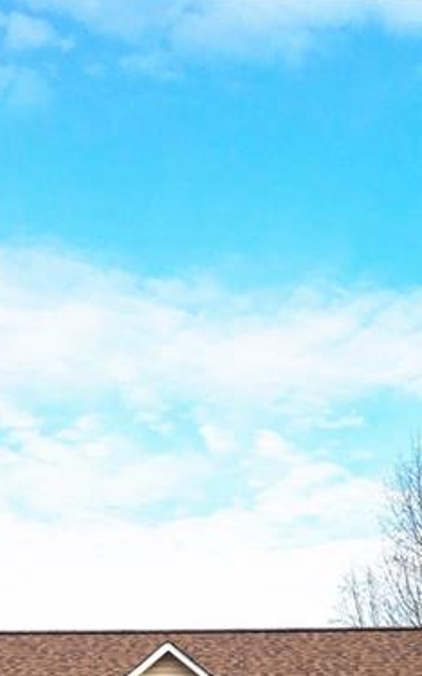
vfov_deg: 30.1
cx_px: 234
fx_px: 1161
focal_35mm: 63
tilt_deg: +7.9
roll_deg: +0.3
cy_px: 683
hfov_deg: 20.6
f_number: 2.2
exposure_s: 1/1374
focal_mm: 4.15
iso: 25
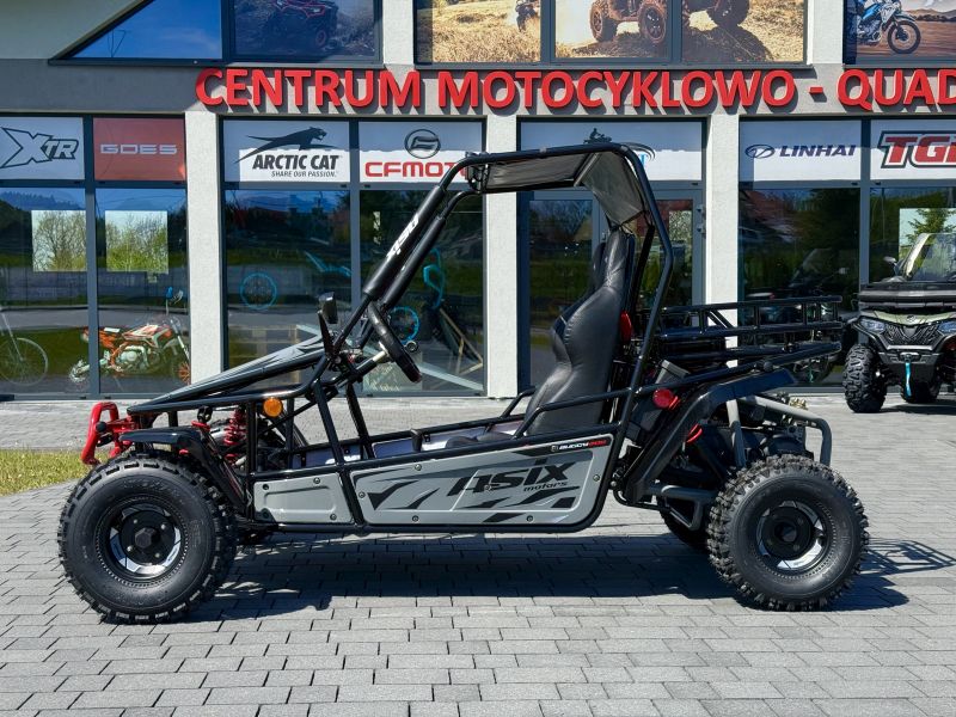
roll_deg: +0.1
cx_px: 478
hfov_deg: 39.7
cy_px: 358
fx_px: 1326
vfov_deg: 30.3
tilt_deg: -2.9
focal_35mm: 48
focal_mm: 6.76
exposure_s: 1/3534
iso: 80
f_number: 1.78
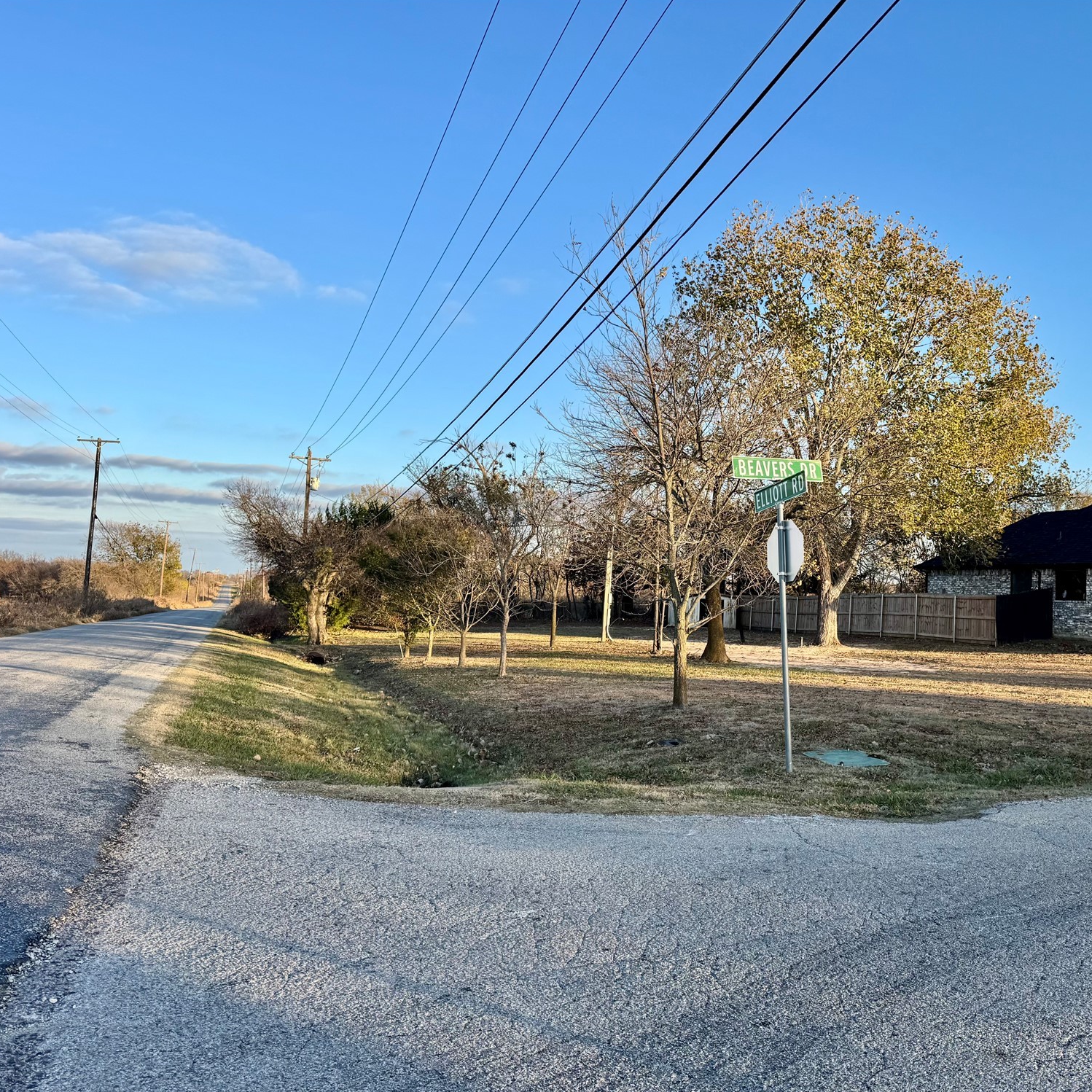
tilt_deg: +2.7
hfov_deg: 54.9
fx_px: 1035
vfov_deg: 55.6
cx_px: 693
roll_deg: -0.4
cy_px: 556
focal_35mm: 29
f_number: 1.78
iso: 80
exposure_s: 1/1869
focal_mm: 6.76
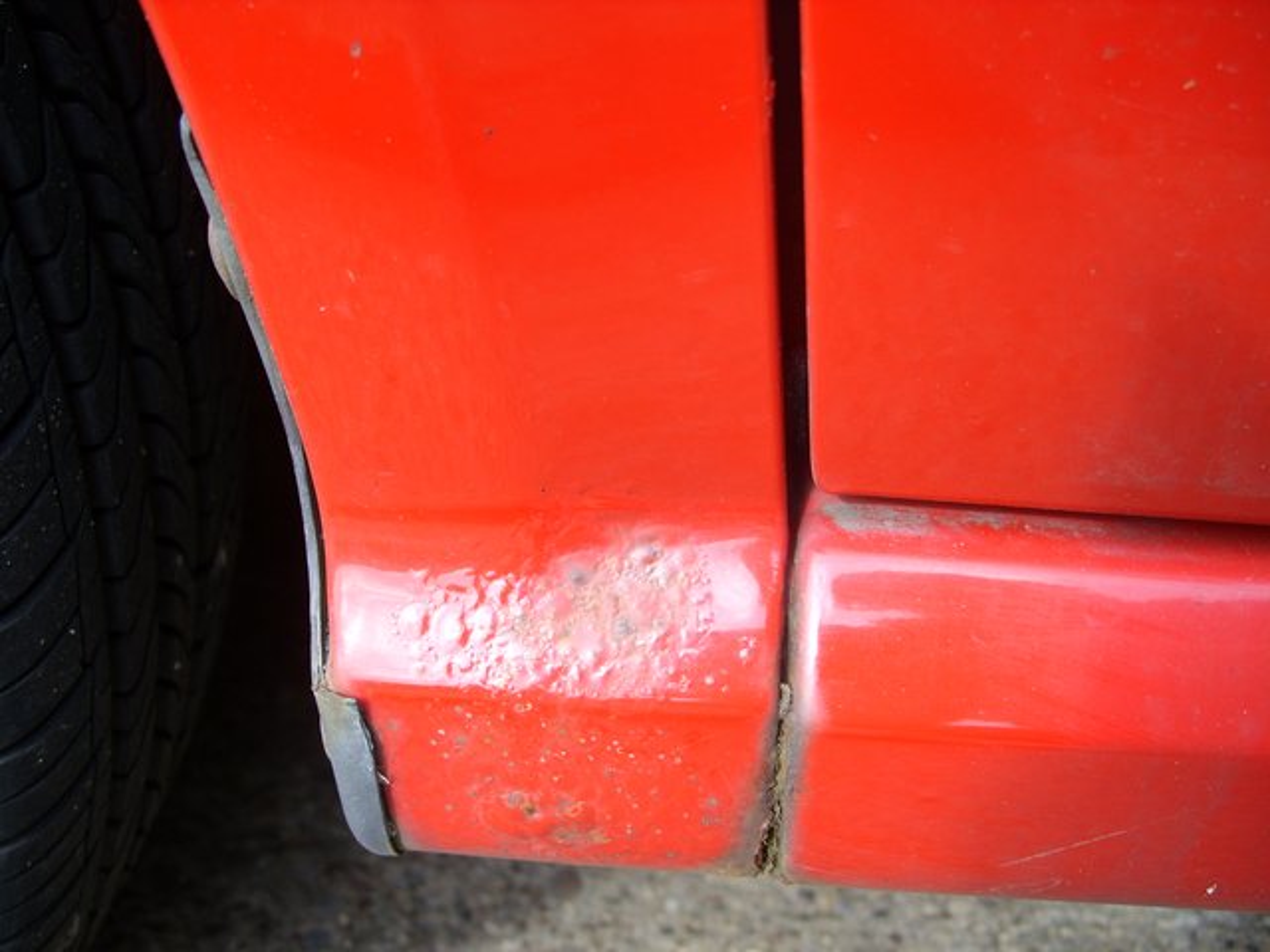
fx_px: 1394
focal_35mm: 38
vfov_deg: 37.7
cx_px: 635
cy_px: 476
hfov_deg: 49.0
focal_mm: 7.8
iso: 50
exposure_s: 1/184
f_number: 2.8
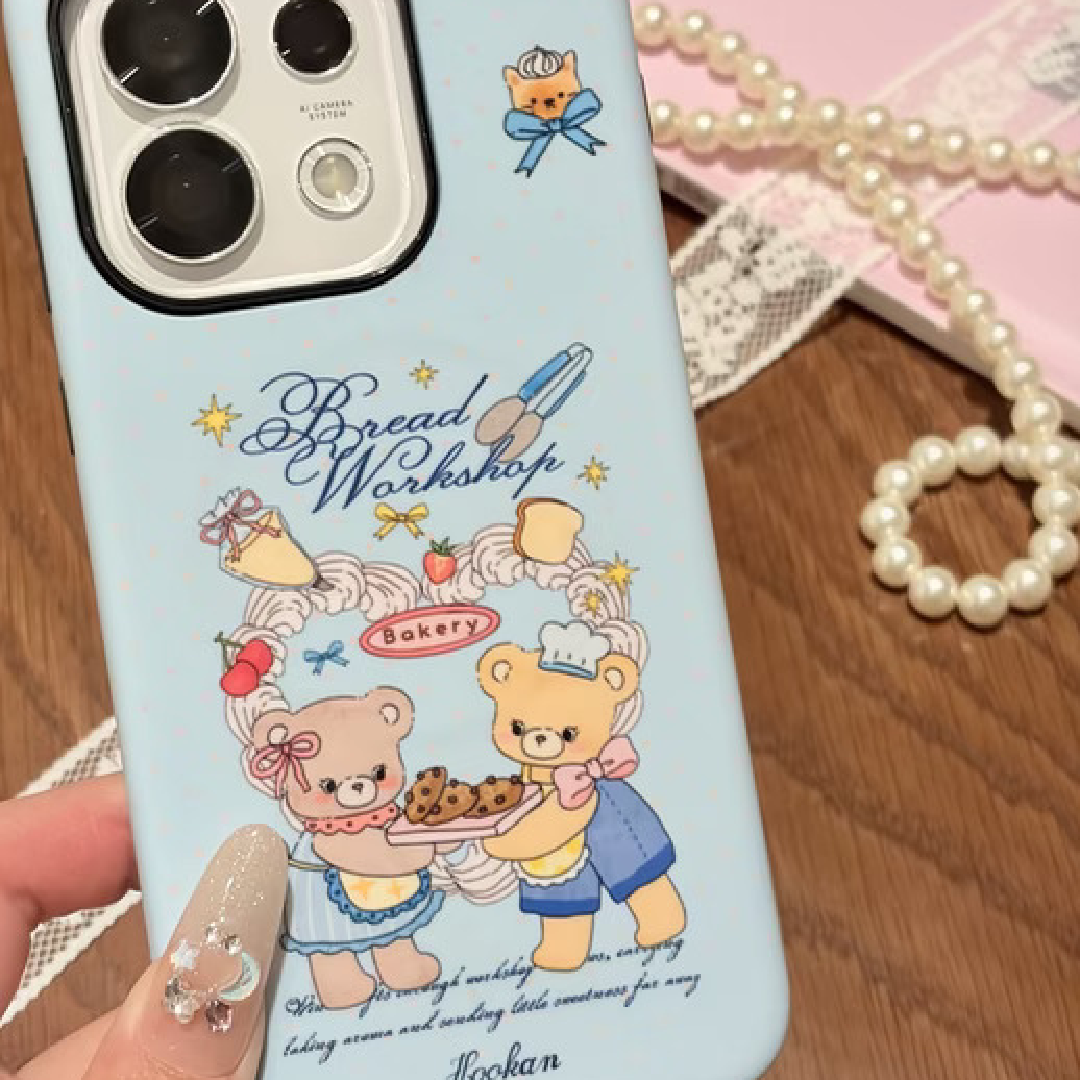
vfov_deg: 24.0
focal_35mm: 72
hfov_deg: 24.0
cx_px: 450
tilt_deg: -54.0
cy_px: 452
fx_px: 2541
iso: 200
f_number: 1.6
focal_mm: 5.96
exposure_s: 1/33
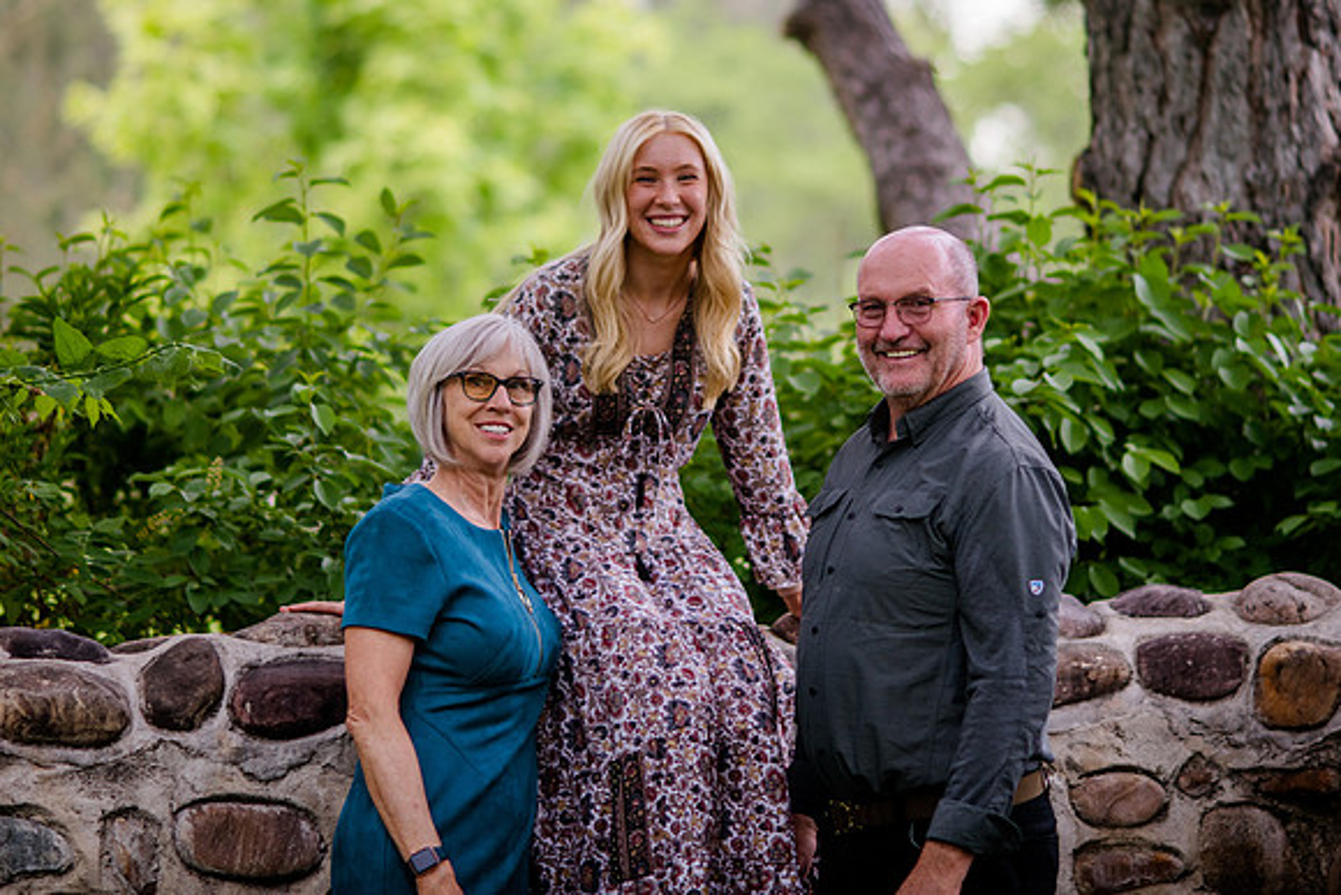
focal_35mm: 128
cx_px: 659
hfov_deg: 16.0
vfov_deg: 10.7
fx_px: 4771
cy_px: 349
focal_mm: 105
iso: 200
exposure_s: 1/160
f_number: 2
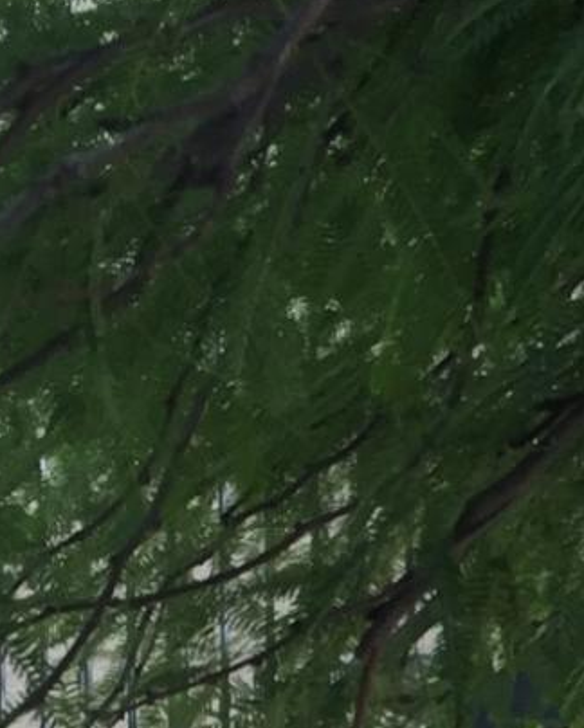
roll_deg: -0.4
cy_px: 1360
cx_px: 959
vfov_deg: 12.4
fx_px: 3020
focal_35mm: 140
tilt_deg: -1.8
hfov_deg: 10.5
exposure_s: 1/120
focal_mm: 4.15
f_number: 2.2
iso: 32
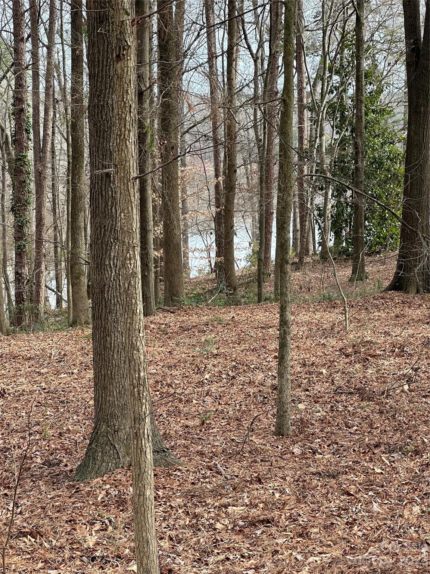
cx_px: 215
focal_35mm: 77
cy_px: 287
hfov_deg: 19.1
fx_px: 1275
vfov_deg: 25.3
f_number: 2.8
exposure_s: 1/99
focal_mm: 9
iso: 40
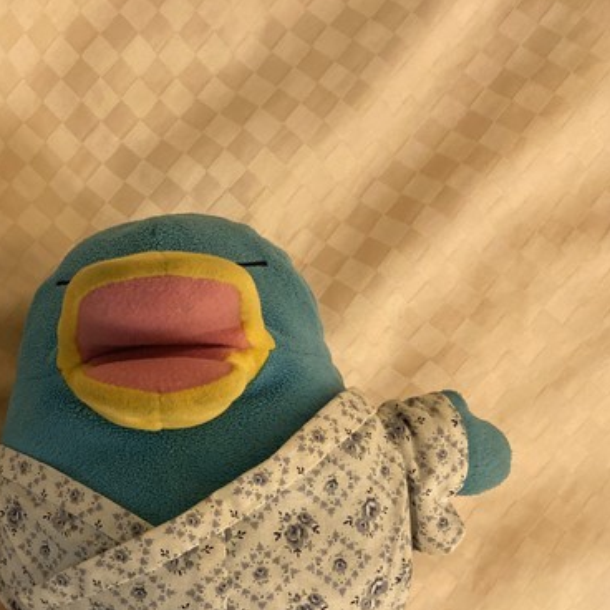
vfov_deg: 33.1
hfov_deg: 31.1
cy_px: 482
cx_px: -20
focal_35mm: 50
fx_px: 997
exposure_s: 1/60
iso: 400
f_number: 1.8
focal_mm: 4.25
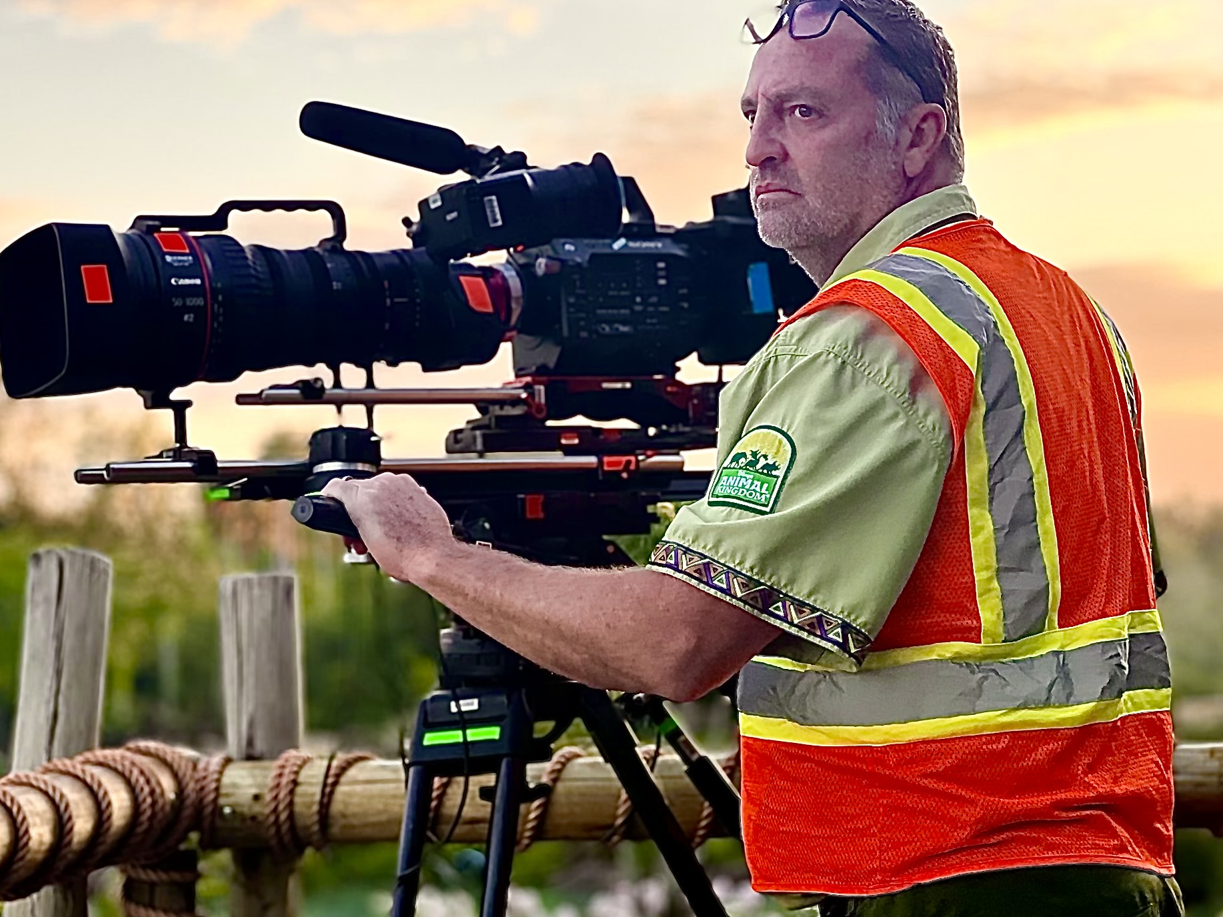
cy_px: 407
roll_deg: +2.4
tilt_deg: +3.9
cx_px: 577
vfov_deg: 17.2
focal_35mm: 86
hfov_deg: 22.8
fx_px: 3038
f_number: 2.8
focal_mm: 9
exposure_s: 1/121
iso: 64
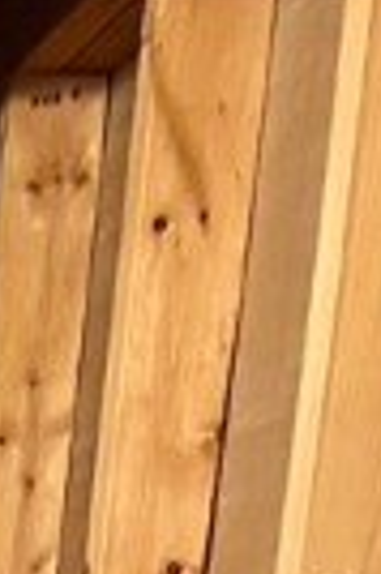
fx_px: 2467
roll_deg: +0.4
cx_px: -766
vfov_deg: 10.3
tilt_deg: -16.9
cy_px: 1623
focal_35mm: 155
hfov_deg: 7.7
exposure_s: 1/30
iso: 640
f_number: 1.5
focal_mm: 5.7
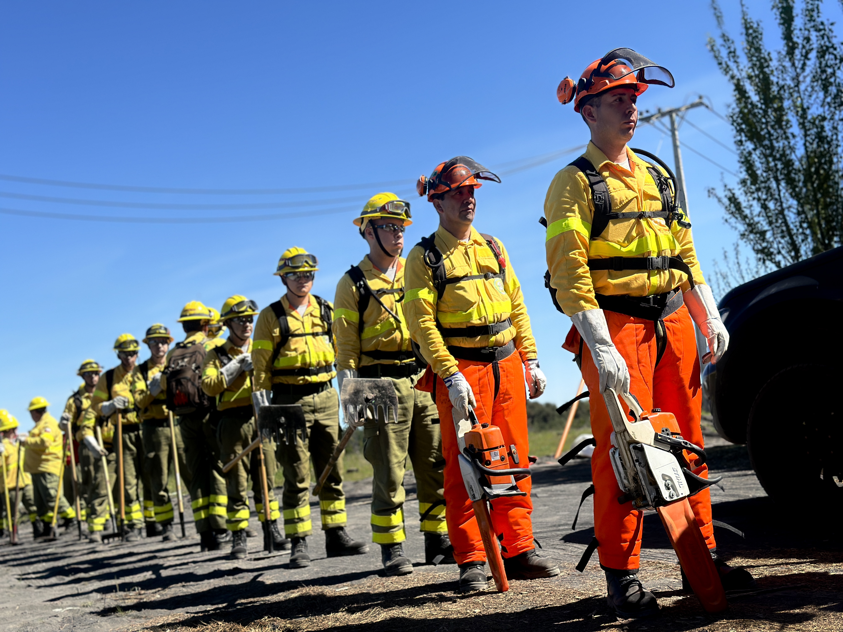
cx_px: 422
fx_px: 1169
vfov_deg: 30.3
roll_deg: +6.9
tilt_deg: +6.0
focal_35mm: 48
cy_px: 316
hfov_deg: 39.7
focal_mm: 6.86
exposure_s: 1/4785
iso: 100
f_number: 1.78
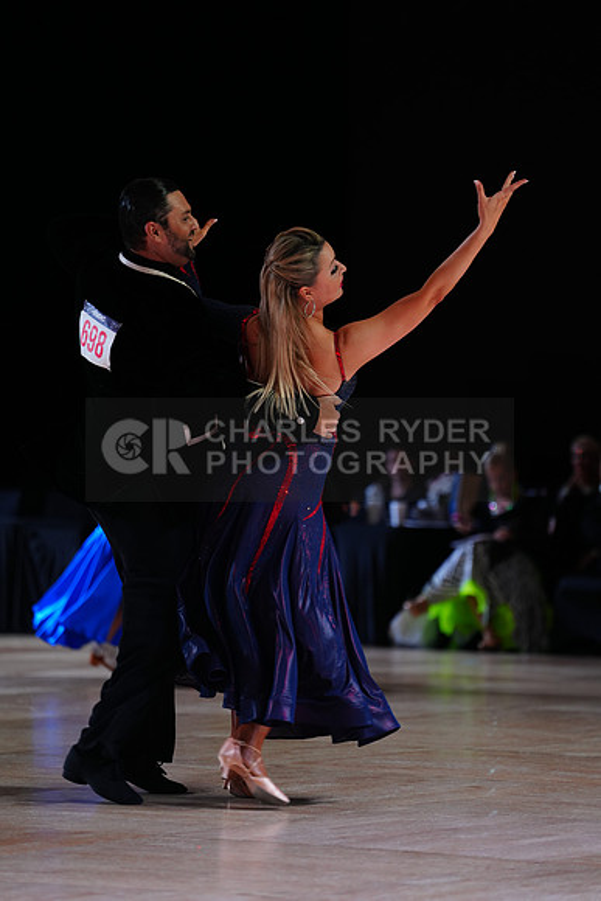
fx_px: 3929
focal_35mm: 157
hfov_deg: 8.7
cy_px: 450
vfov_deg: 13.1
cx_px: 300
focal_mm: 157
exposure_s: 1/500
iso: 640
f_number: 2.8
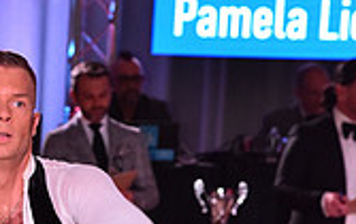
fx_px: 3159
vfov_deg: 4.0
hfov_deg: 6.4
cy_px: 395
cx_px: -46
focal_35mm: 325
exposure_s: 1/320
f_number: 6.3
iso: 2500
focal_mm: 92
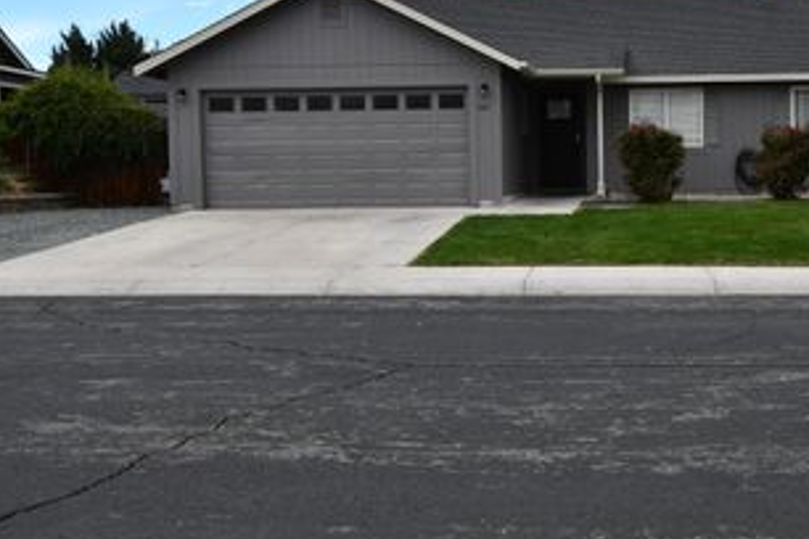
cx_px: 613
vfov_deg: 27.4
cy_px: 194
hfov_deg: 39.2
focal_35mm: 49
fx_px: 1101
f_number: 8
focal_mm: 20
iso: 100
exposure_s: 1/250
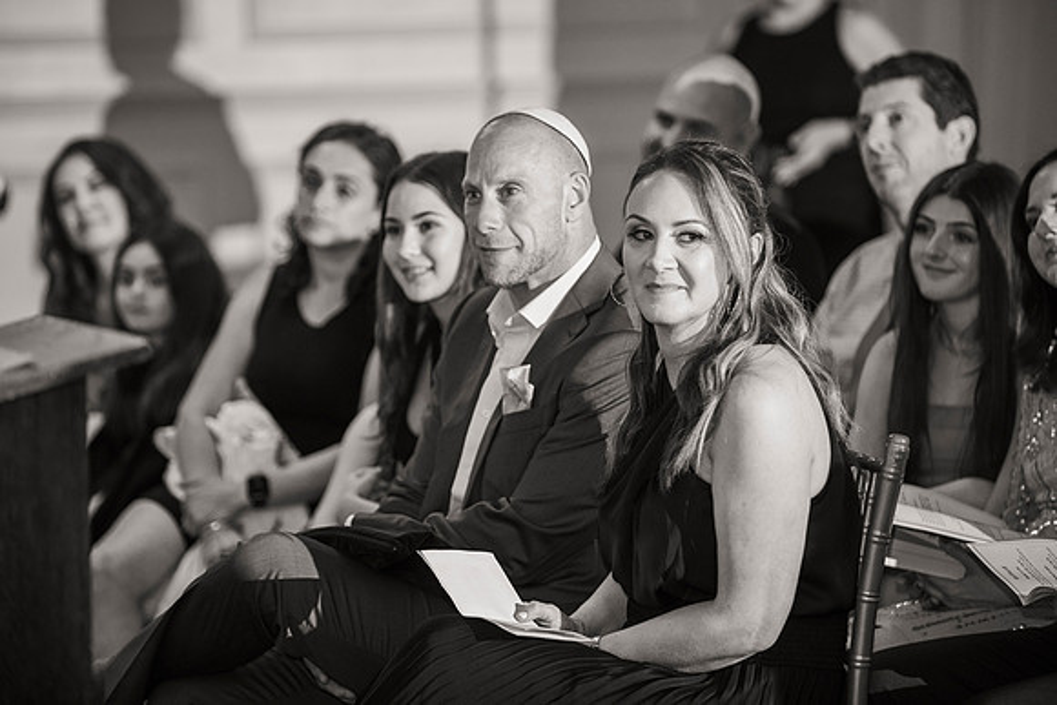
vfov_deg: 8.1
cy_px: 332
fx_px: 4976
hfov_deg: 12.1
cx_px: 497
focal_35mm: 169
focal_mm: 160
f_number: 2.8
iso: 800
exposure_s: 1/125
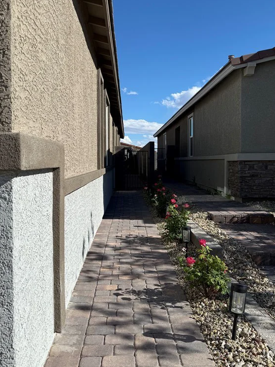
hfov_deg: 43.0
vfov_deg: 55.2
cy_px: 165
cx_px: 139
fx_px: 349
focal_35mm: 33
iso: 80
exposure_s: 1/6173
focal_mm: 6.76
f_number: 1.78
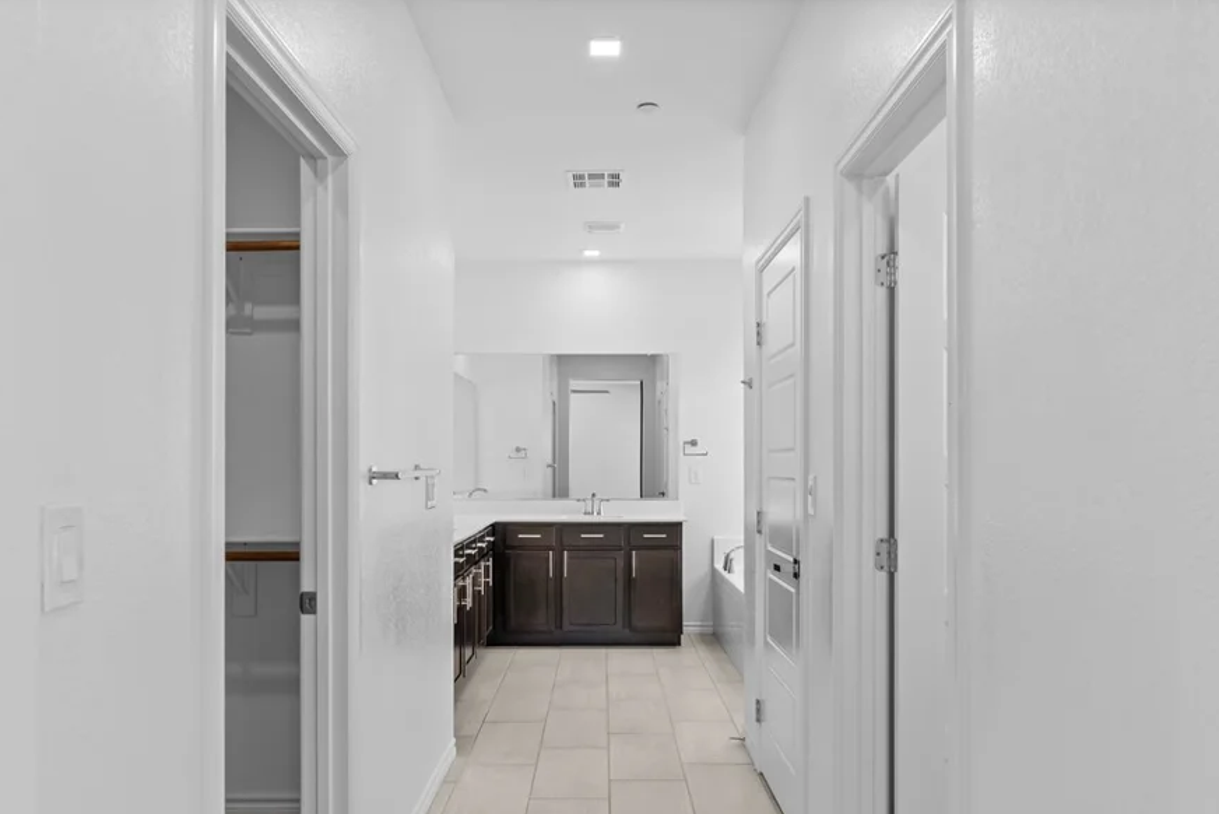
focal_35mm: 27
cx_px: 596
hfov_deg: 67.4
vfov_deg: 47.8
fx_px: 915
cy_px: 471
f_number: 8
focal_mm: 23
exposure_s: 1/4
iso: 400
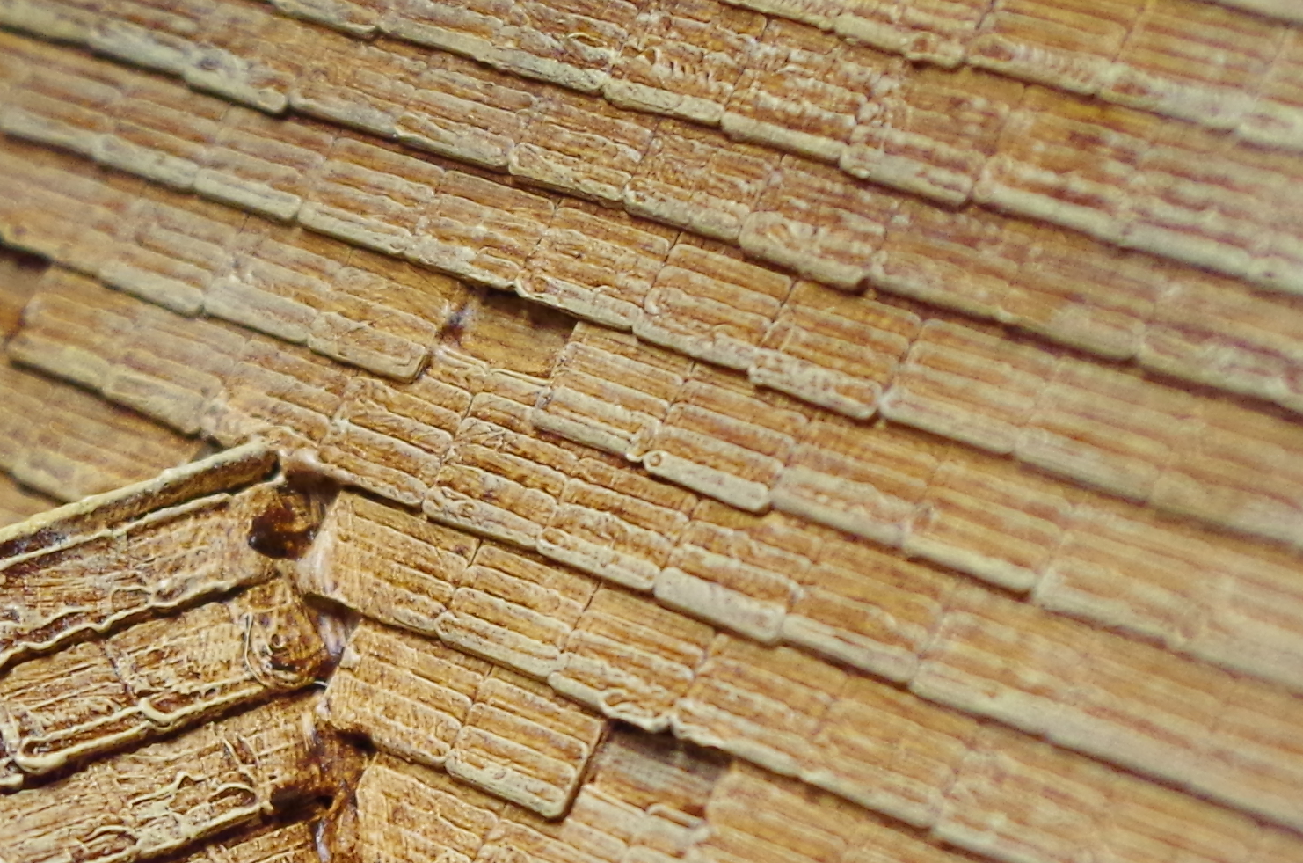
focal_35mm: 153
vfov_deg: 8.9
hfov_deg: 13.4
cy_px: 756
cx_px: 261
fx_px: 5525
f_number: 4
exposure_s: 1/160
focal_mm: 30.63
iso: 1600
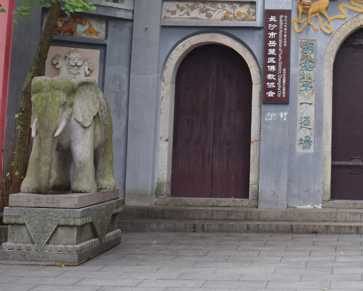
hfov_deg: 23.0
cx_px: 354
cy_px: -29
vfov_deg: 18.5
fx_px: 859
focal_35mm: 80
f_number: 7.1
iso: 400
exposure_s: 1/200
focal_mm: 20
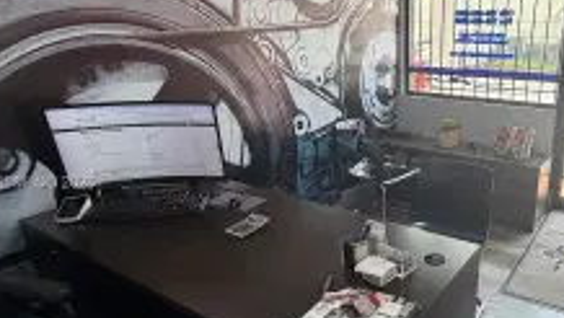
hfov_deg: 64.5
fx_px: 419
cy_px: 184
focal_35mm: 28
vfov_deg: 41.5
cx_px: 411
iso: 100
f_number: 2.2
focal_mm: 2.22
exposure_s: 1/120
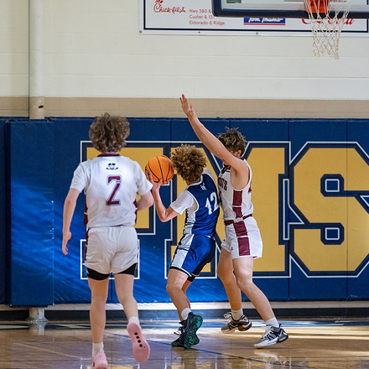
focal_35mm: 270
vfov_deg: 6.5
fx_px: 3256
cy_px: 183
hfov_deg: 6.5
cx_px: 200
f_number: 2.8
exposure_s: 1/1000
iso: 5000
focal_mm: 200
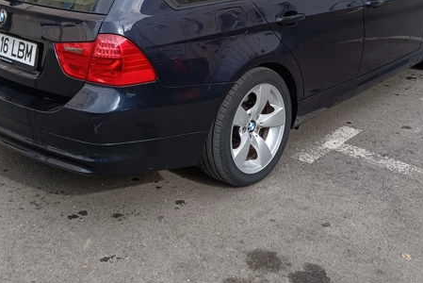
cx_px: 211
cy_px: 21
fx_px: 588
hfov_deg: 39.6
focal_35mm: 50
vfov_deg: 26.0
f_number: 1.9
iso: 100
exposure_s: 1/177
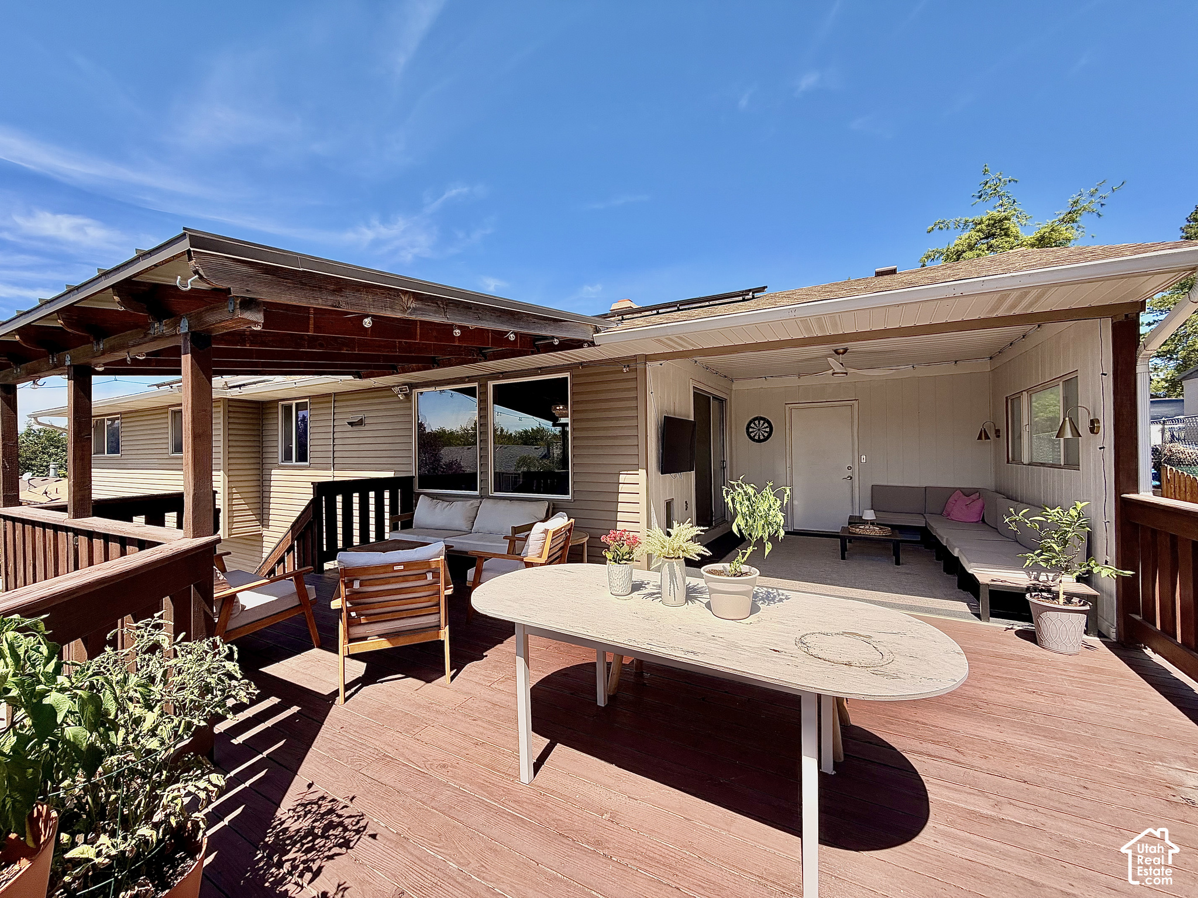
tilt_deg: +0.2
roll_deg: -0.1
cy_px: 449
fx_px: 485
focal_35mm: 14
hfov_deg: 102.1
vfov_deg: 85.7
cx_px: 599
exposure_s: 1/770
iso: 32
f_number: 2.2
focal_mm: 2.22
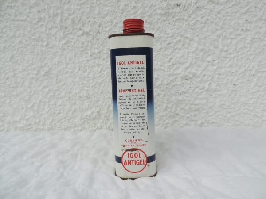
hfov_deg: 71.6
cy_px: 100
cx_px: 133
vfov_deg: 56.8
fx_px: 184
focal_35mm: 24
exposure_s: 1/640
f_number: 3
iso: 80
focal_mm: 4.3
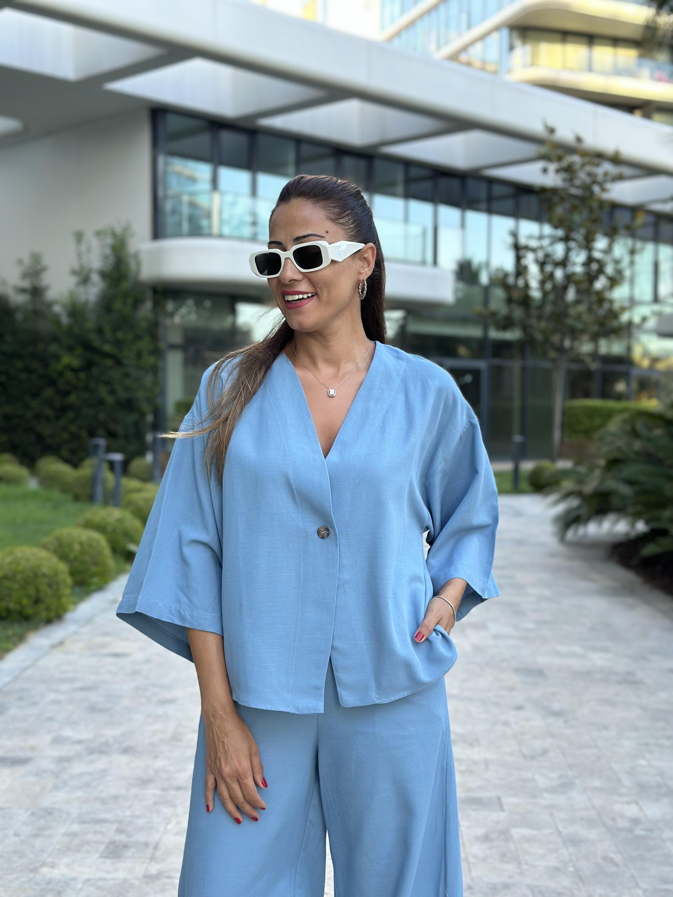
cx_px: 336
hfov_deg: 30.3
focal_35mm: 48
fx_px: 1244
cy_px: 448
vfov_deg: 39.7
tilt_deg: -1.8
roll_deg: -1.4
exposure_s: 1/242
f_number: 1.78
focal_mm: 6.86
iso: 80
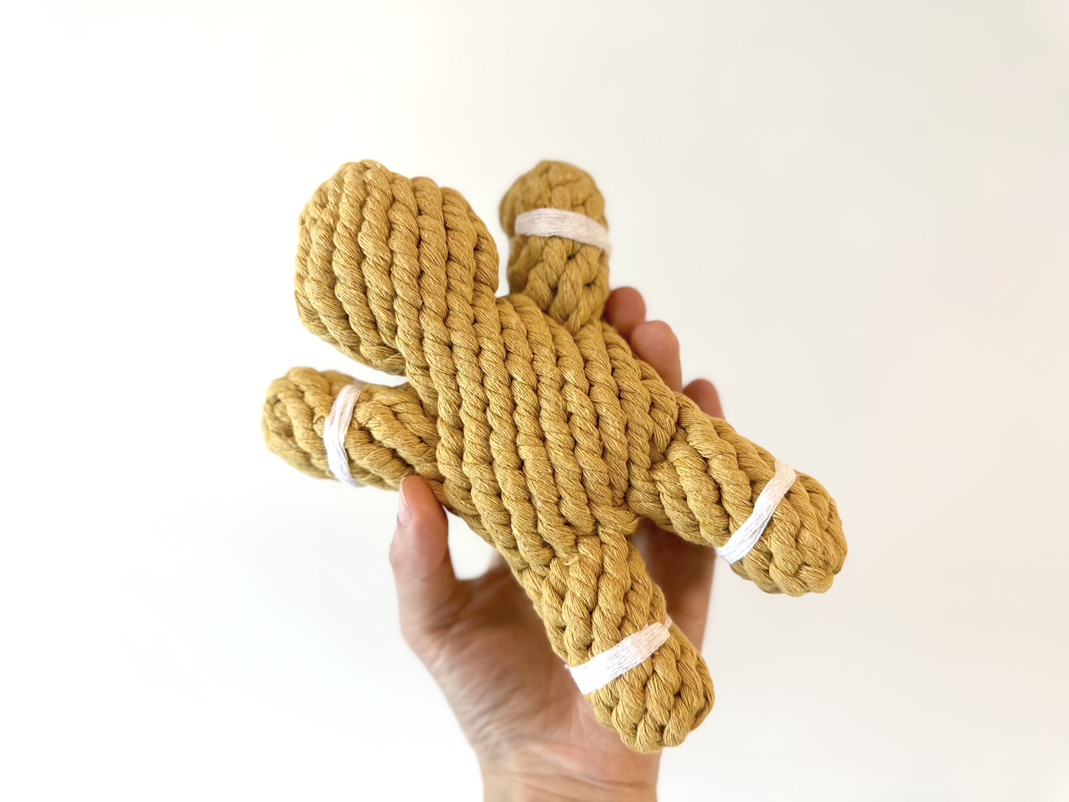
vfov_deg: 56.8
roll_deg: -2.0
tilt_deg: +2.0
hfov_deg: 71.6
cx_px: 534
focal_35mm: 24
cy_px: 401
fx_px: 741
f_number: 1.78
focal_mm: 6.86
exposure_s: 1/60
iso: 160
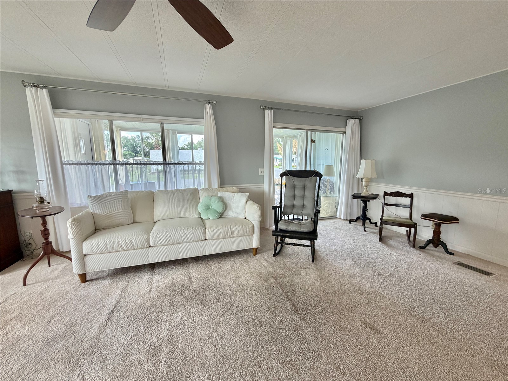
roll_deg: +0.2
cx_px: 254
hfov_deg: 102.1
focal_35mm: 14
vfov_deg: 85.7
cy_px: 190
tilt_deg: -8.4
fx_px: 205
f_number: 2.2
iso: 125
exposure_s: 1/120
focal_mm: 2.22
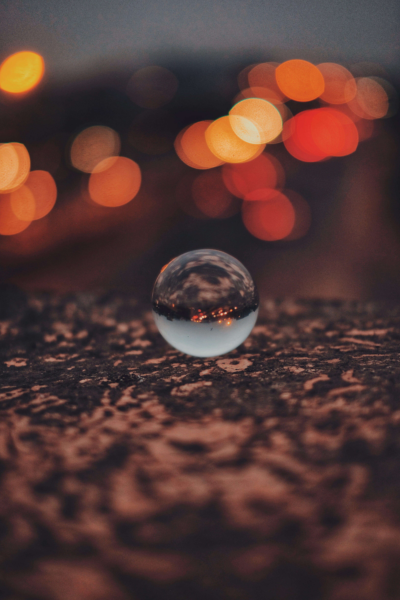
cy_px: 300
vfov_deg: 37.5
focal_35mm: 53
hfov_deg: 25.5
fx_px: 883
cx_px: 200
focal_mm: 35
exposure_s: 1/40
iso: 200
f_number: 1.4
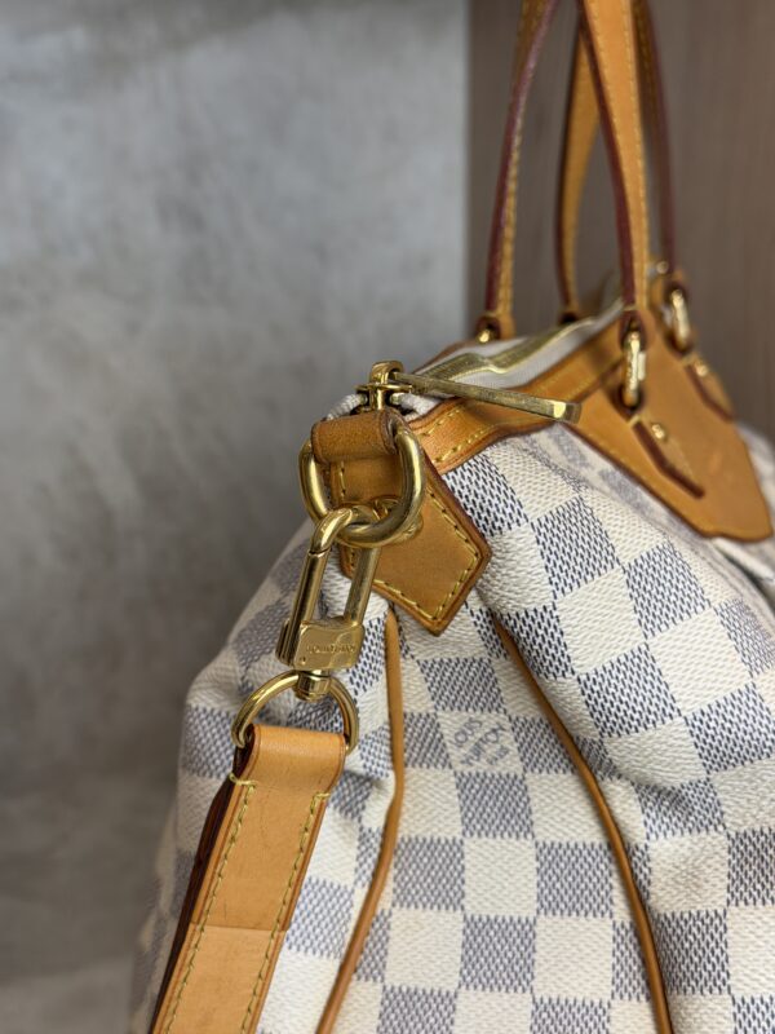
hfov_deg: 30.3
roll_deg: -0.2
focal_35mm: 48
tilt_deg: -11.5
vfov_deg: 39.7
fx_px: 1433
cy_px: 517
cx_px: 388
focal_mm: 6.76
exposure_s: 1/120
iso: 50
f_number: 1.78
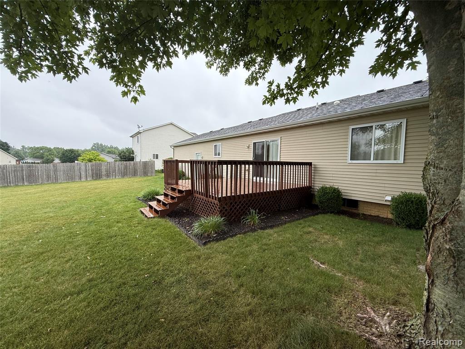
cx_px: 232
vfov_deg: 85.7
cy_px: 174
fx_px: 188
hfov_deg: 102.1
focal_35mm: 14
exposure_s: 1/214
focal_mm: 2.22
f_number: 2.2
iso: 64
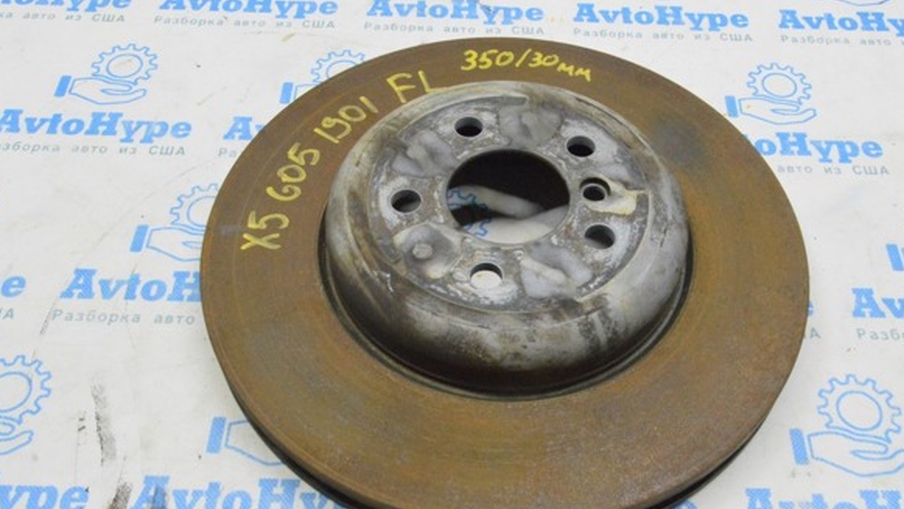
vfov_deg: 31.2
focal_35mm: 38
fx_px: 911
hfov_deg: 52.7
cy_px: 253
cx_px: 489
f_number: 20
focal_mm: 22
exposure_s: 1/20
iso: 6400
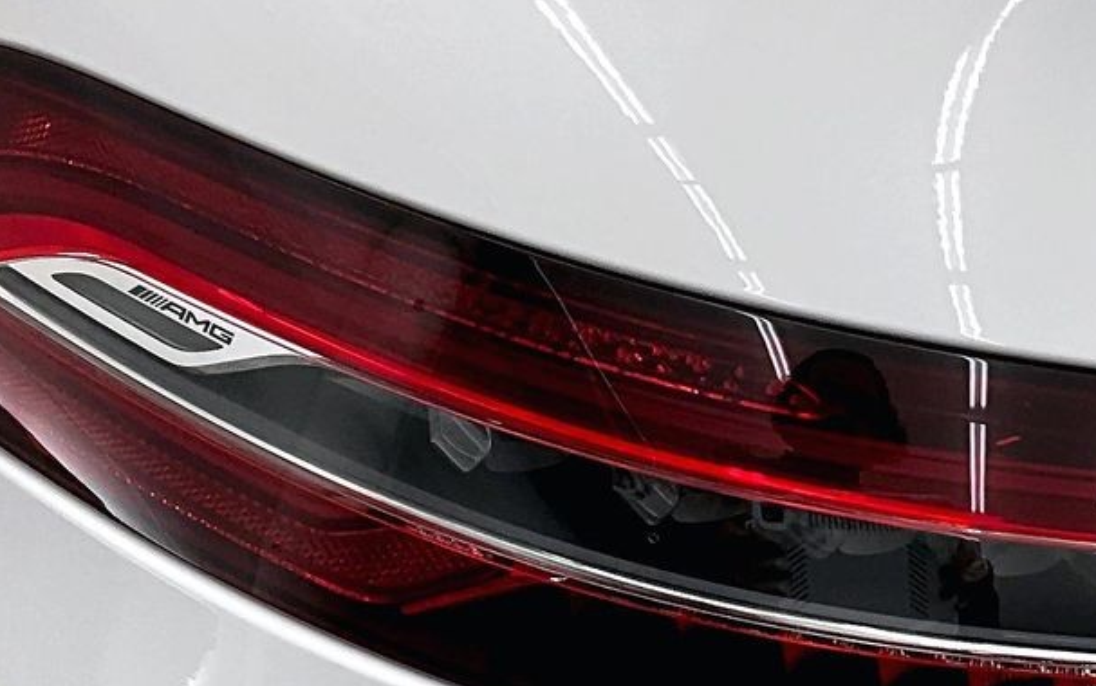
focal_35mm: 81
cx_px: 888
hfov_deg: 25.1
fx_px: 2421
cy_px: 457
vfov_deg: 16.1
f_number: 1.8
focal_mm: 3
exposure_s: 1/120
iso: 50
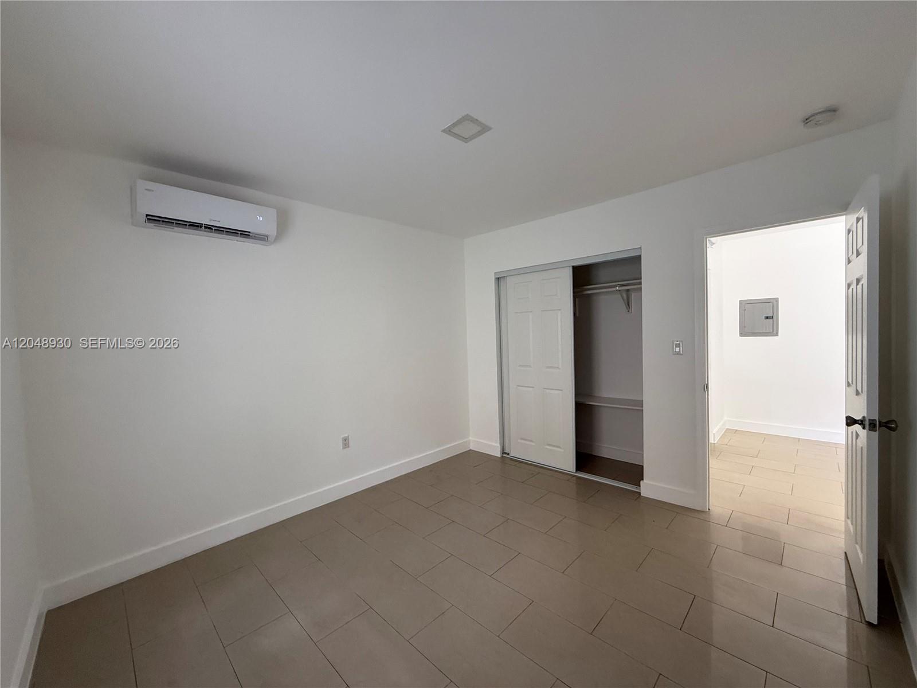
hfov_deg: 102.1
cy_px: 344
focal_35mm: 14
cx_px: 458
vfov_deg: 85.7
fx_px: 371
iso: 250
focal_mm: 2.22
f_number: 2.2
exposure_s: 1/99
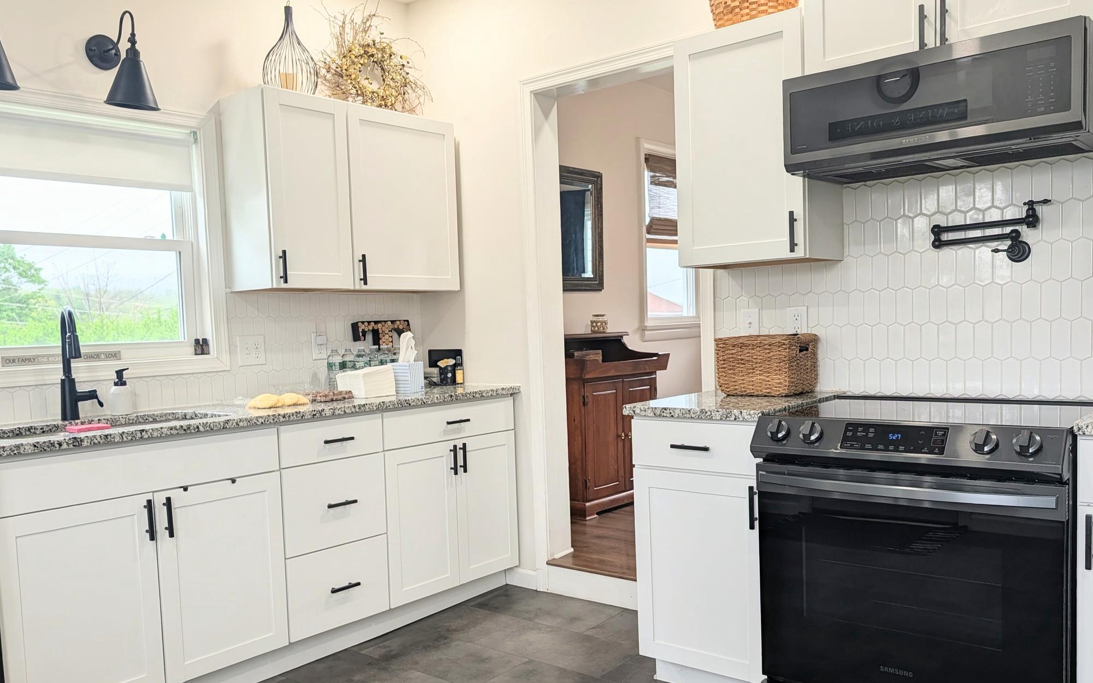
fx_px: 775
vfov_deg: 47.6
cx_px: 548
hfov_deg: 70.4
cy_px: 352
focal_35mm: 26
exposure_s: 1/120
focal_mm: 6.9
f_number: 1.68
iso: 51
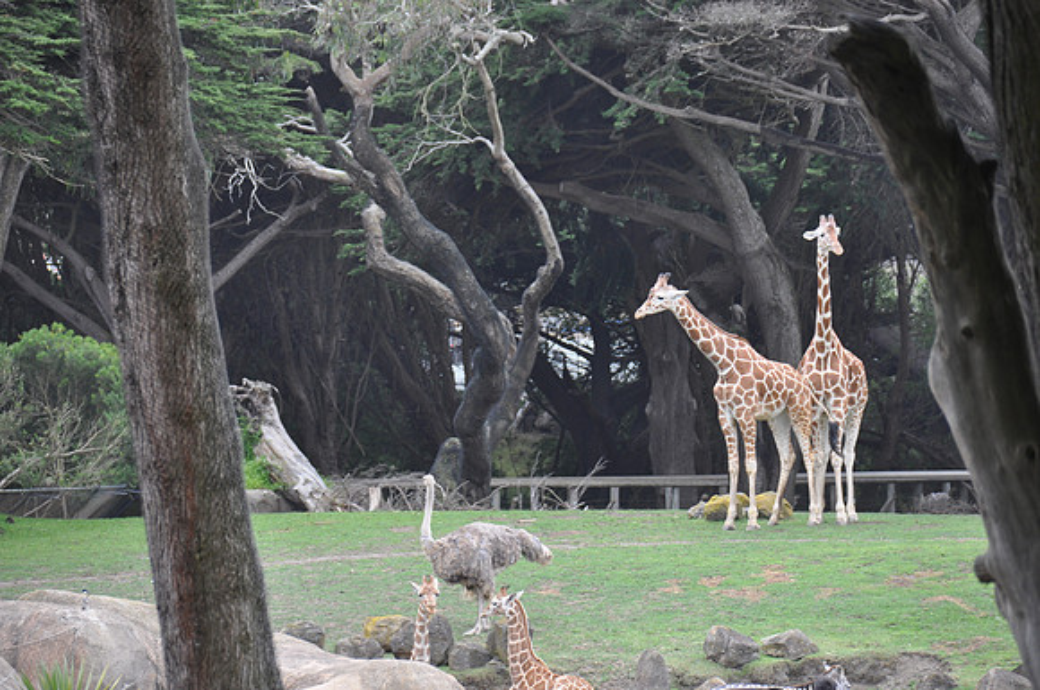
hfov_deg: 8.3
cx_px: 520
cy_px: 345
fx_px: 7140
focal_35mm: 248
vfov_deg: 5.5
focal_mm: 165
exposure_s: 1/320
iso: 320
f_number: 5.6
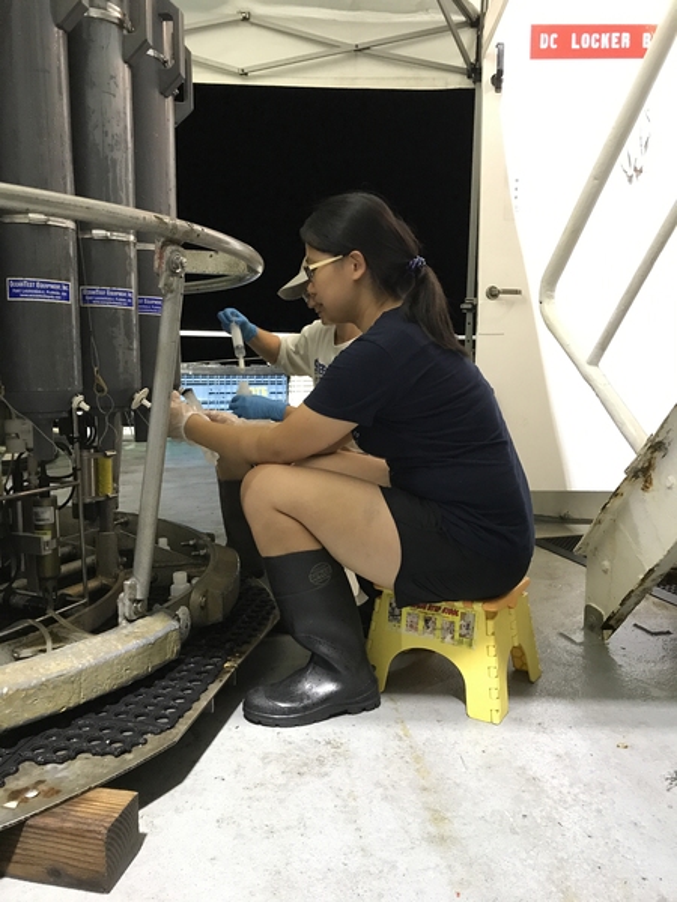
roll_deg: +0.9
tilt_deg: -6.4
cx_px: 338
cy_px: 451
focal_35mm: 28
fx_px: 730
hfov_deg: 49.7
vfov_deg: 63.4
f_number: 1.8
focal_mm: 3.99
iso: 100
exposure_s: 1/15
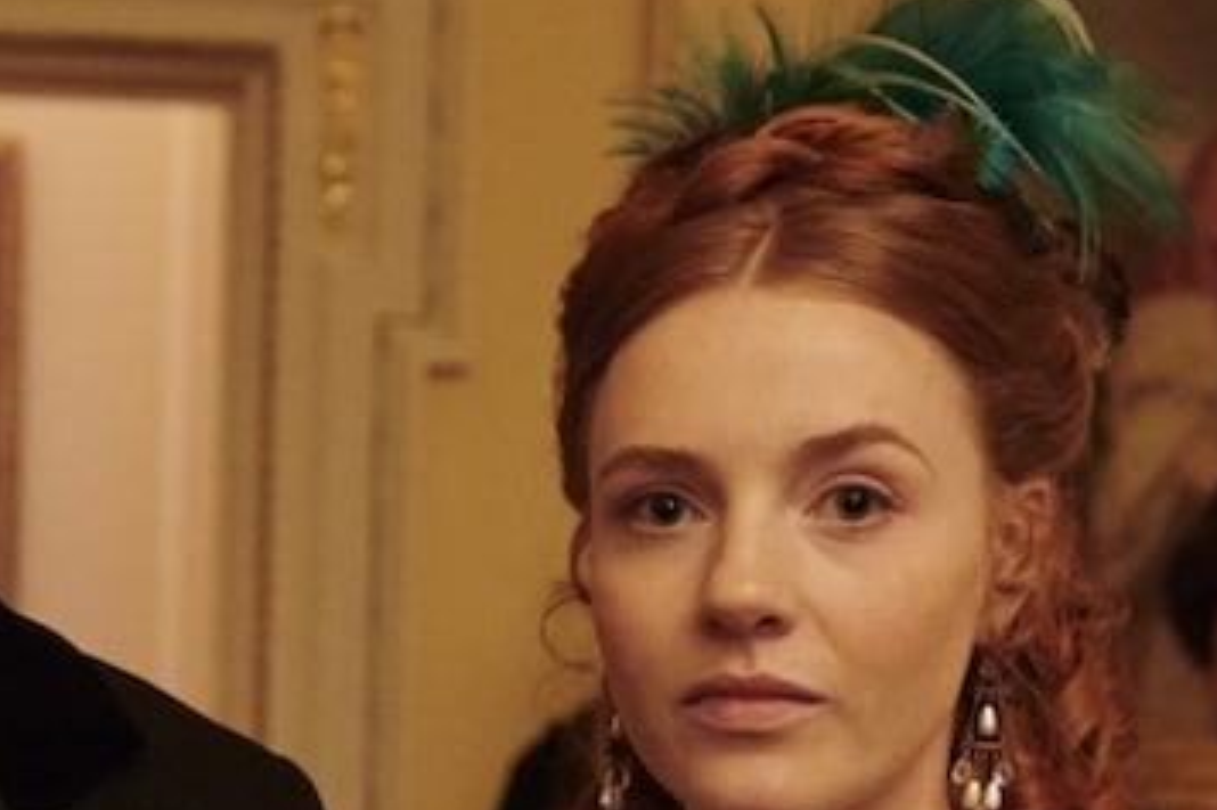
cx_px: 236
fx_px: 3987
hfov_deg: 17.2
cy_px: 851
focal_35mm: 118
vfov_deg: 11.5
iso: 1600
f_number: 4
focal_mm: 35
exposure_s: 1/100
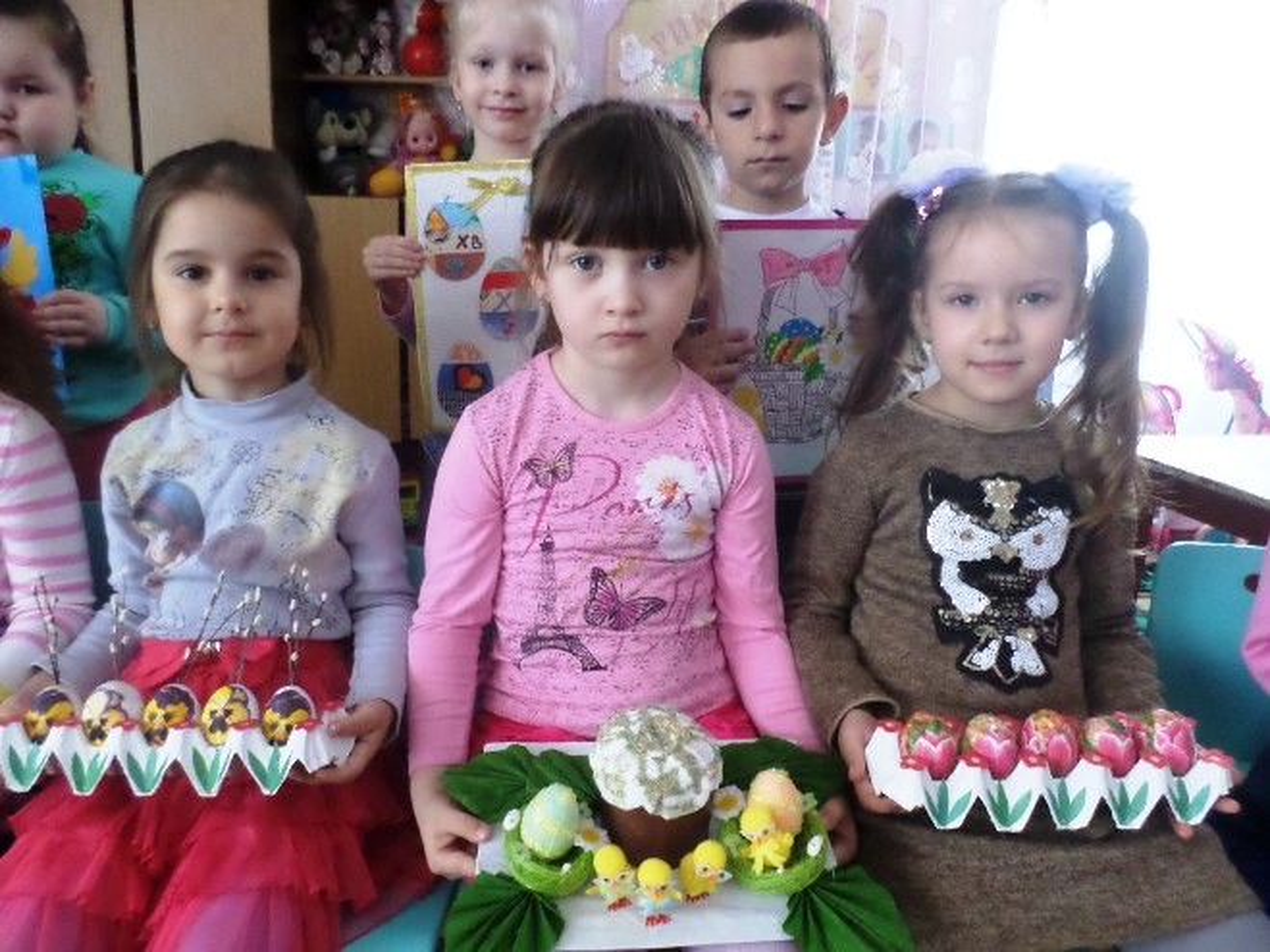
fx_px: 917
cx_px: 635
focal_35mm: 25
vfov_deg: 54.9
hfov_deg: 69.4
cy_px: 476
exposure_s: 1/30
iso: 400
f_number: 2.5
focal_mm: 4.5
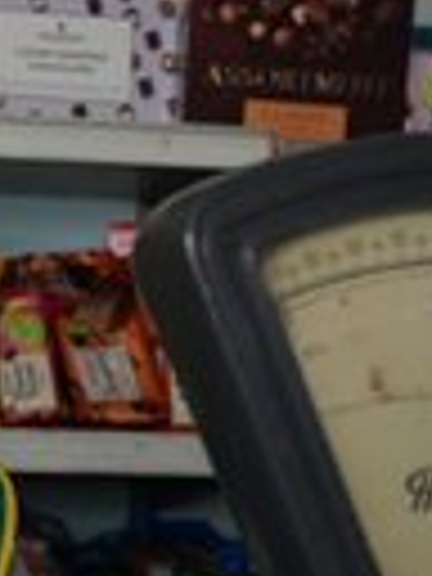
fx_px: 1997
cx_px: -117
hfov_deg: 12.0
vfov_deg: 16.0
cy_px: 596
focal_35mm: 120
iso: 1000
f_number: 2.8
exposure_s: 1/200
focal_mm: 40
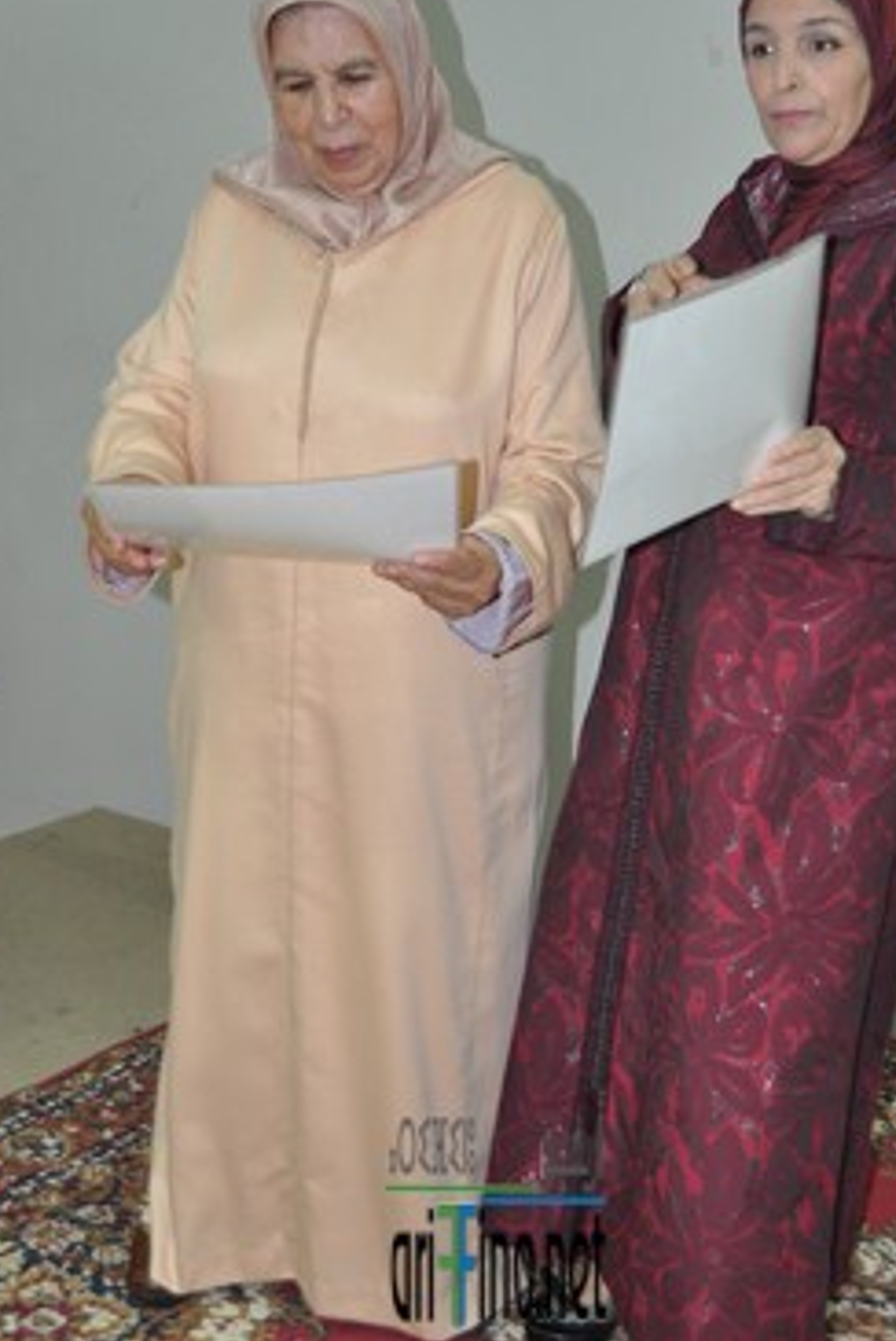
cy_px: 595
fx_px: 1788
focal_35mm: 48
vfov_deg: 41.0
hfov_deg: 28.1
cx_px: 494
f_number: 4
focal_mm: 26
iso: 800
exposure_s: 1/60
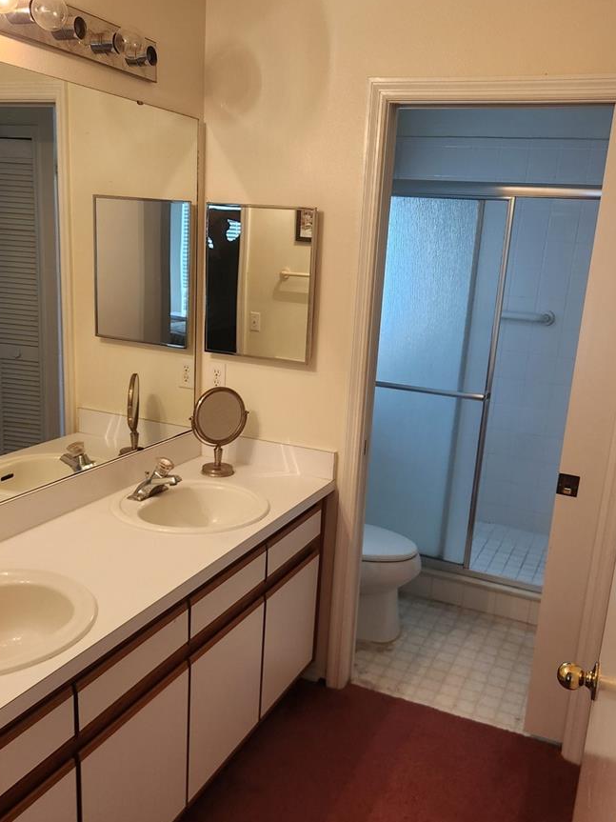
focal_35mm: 32
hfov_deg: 44.2
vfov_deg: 56.8
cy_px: 440
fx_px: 759
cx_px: 307
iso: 320
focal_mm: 5.4
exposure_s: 1/120
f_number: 1.8
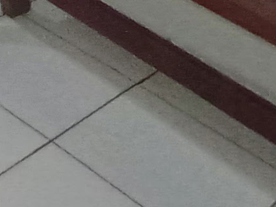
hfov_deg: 13.2
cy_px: -527
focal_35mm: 123
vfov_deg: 8.6
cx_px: -325
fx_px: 980
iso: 409
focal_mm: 1.65
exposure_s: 1/30
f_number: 2.2
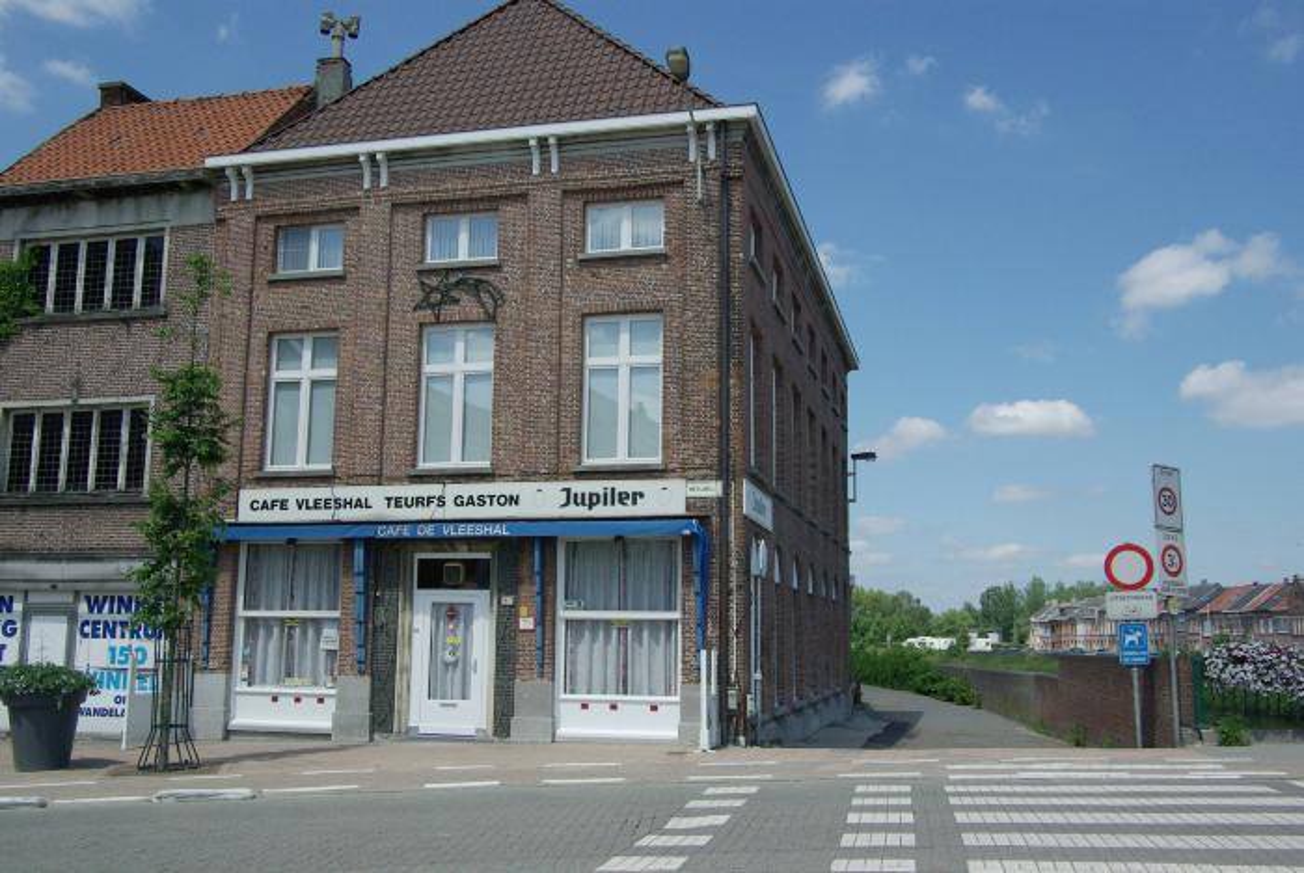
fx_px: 1251
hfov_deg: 55.0
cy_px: 436
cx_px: 652
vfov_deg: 38.5
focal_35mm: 34
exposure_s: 1/1250
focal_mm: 23
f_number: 9
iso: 400
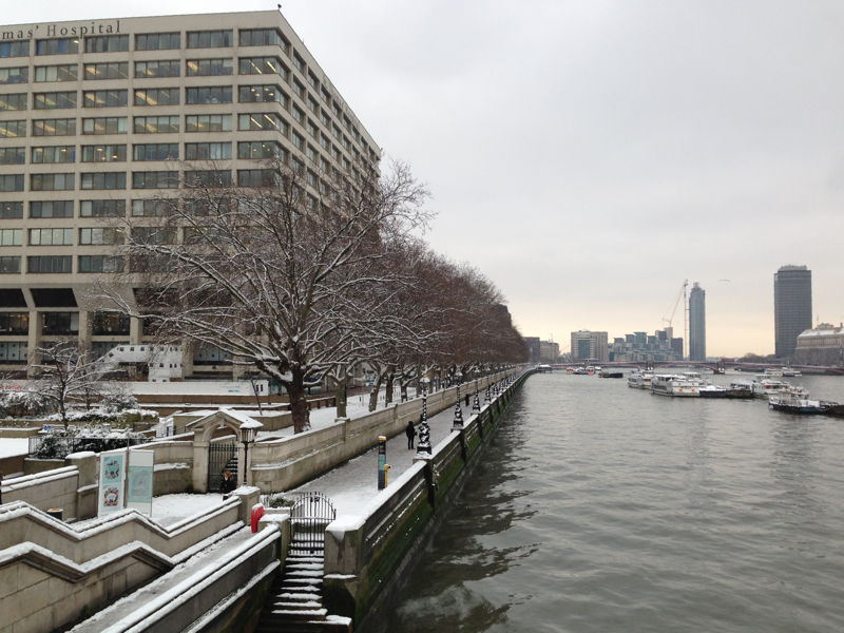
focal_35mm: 33
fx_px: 805
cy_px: 316
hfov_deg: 55.4
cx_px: 422
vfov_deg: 42.9
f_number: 2.4
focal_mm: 4.13
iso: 50
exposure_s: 1/145
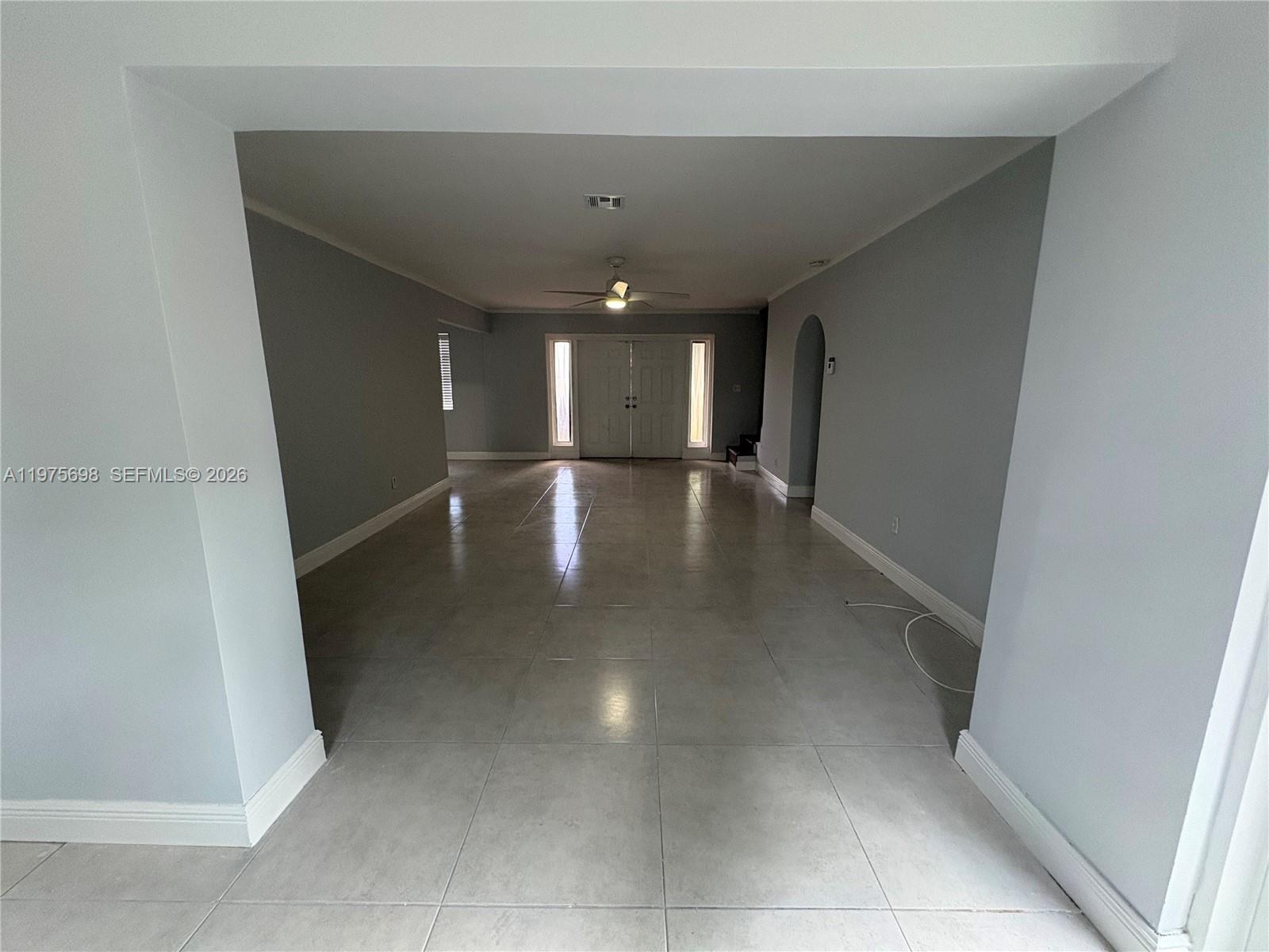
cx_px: 634
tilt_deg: -10.5
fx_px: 513
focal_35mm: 14
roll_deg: -0.3
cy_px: 476
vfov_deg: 85.7
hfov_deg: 102.1
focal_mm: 2.22
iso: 320
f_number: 2.2
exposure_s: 1/60
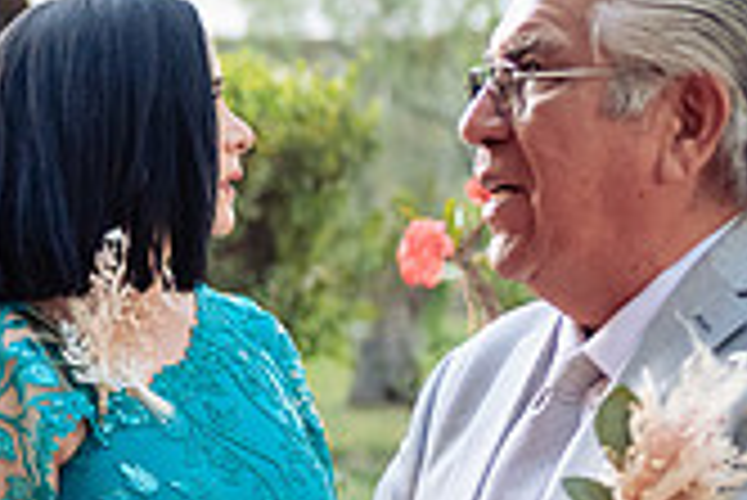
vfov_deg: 7.9
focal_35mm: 175
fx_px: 3634
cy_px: 313
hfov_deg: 11.5
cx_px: -176
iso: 2000
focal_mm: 50
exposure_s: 1/160
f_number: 2.8
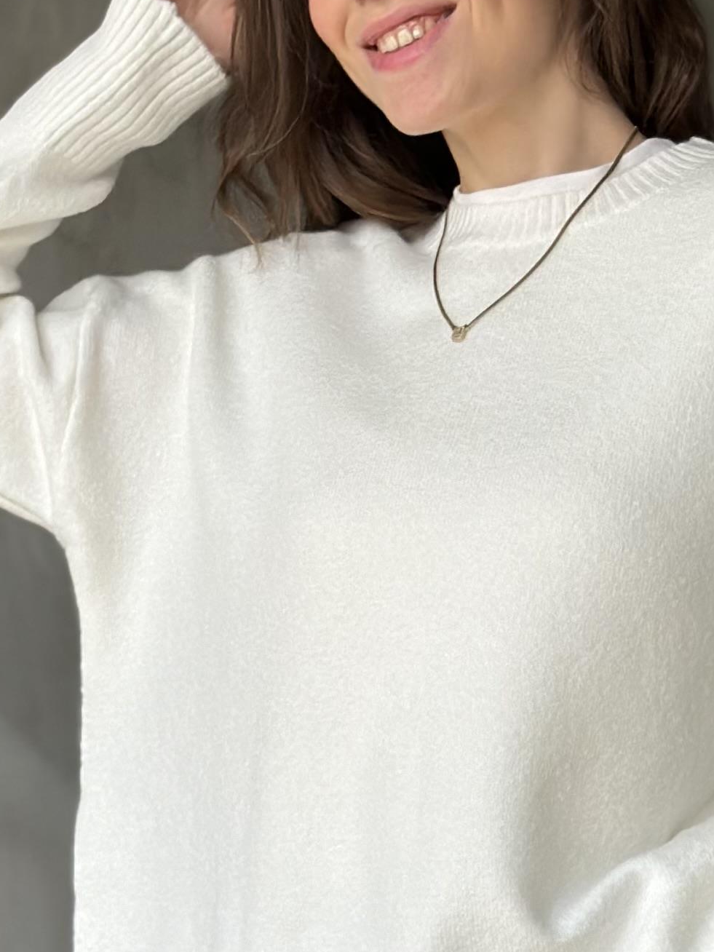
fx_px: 4070
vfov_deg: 13.3
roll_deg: -0.1
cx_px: 454
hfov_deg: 10.0
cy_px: 642
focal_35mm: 148
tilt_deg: -0.7
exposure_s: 1/84
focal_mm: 6.86
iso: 125
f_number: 1.78
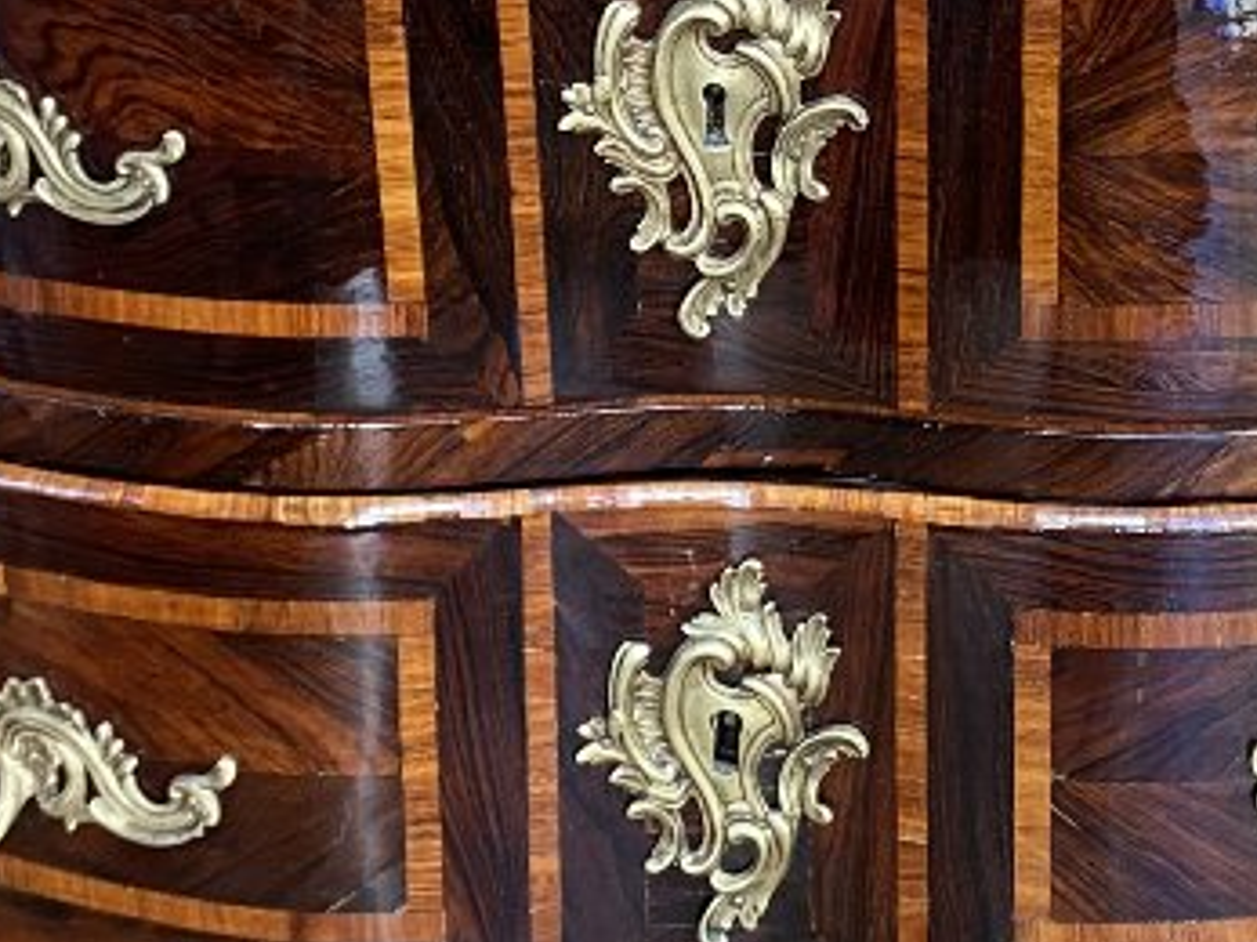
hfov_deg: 21.7
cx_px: 790
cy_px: 54
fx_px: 3267
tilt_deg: -18.1
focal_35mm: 90
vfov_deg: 16.2
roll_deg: +1.3
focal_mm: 4.25
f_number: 1.8
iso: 64
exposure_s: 1/50
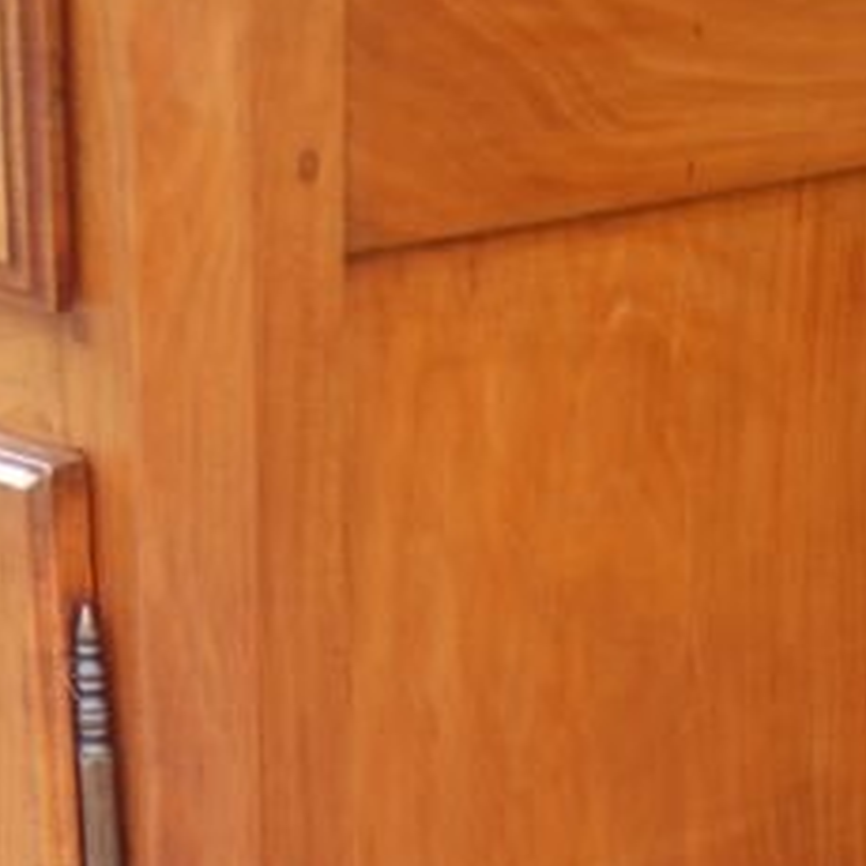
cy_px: 1288
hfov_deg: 15.2
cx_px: 550
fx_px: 3245
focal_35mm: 115
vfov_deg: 14.2
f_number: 4
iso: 400
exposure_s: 1/60
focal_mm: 23
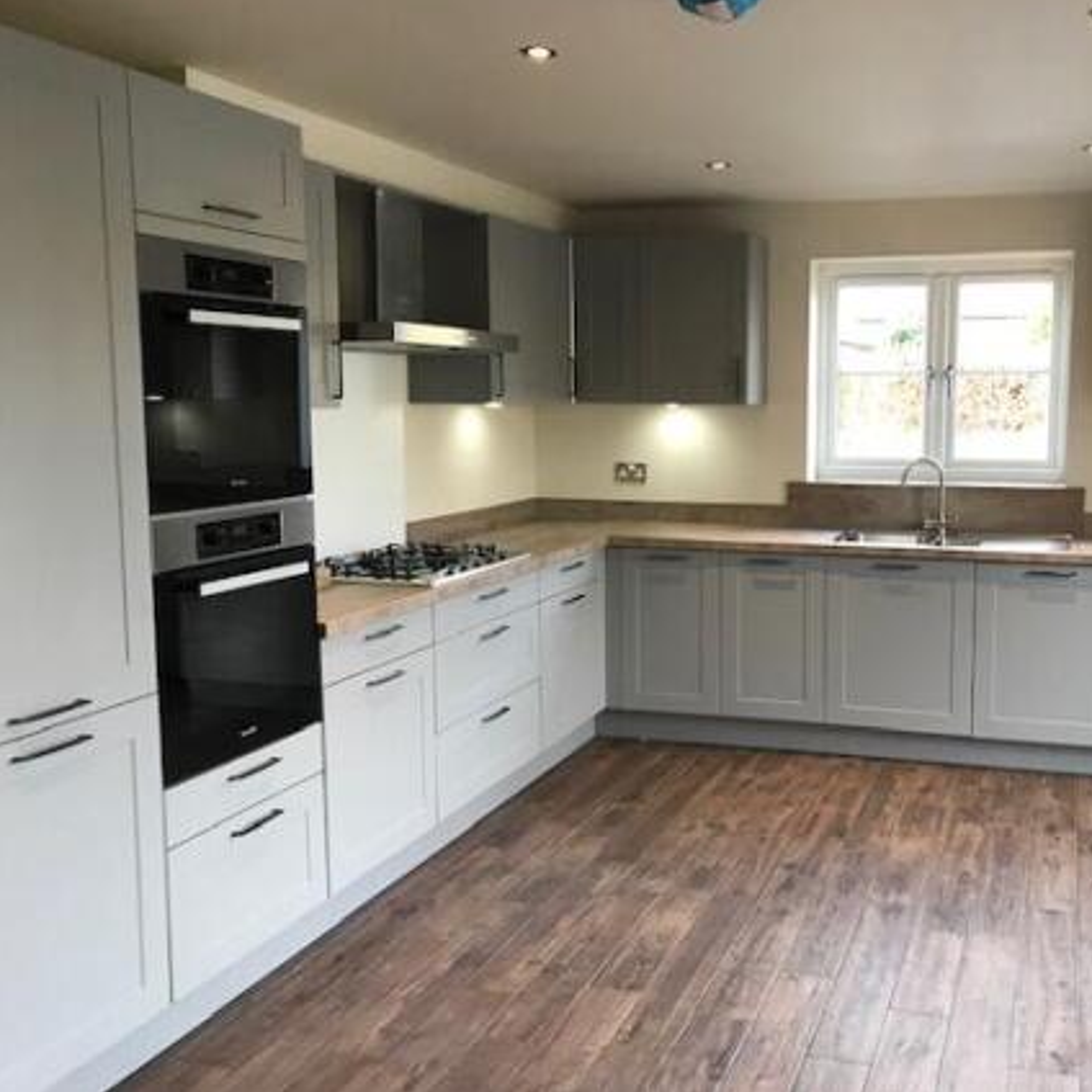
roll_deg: -0.4
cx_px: 746
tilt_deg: -6.2
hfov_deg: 47.5
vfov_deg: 48.4
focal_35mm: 34
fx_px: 1213
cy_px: 534
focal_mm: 3.99
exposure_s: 1/25
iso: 32
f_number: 1.8
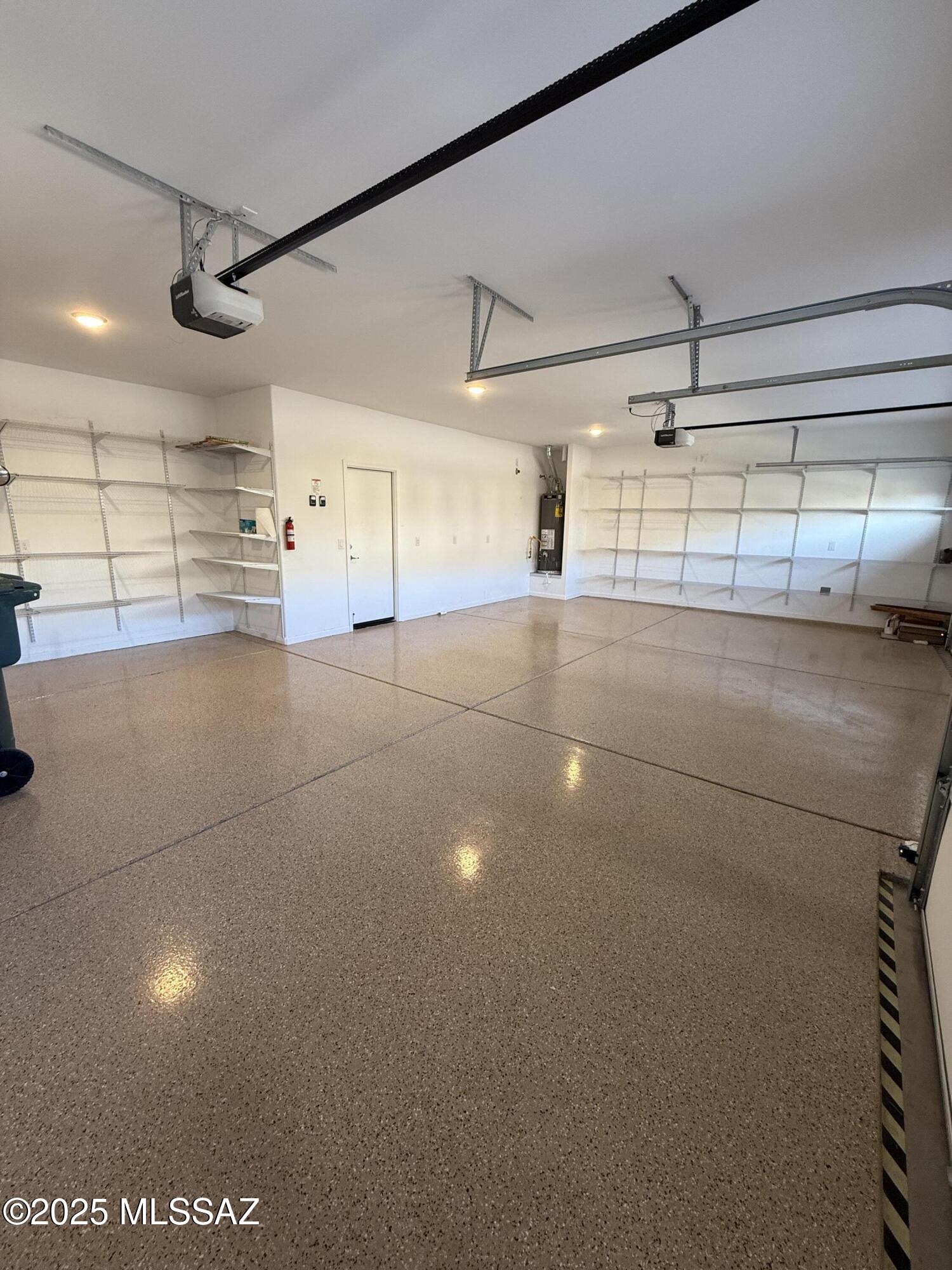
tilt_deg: -11.8
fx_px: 513
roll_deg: -1.2
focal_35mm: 14
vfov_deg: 102.1
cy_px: 635
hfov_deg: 85.7
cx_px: 476
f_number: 2.2
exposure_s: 1/60
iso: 200
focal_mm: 2.22
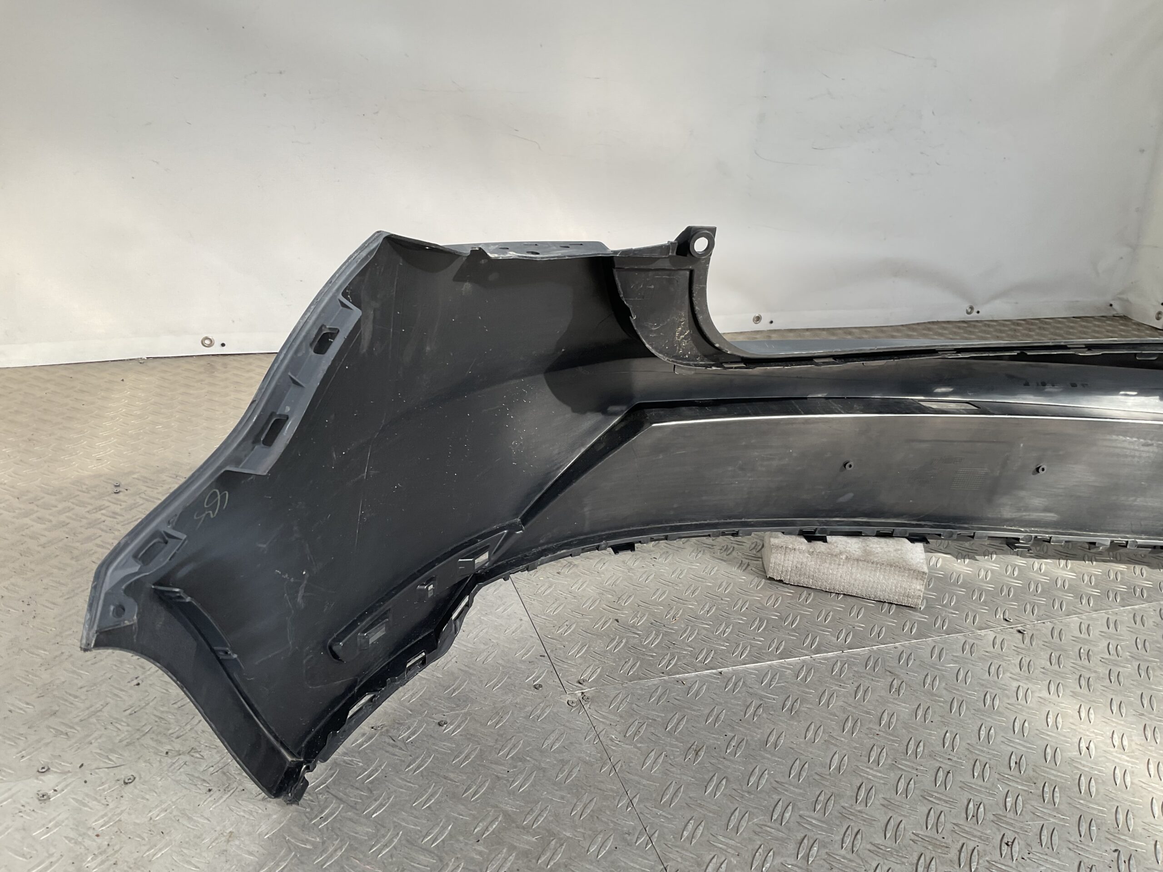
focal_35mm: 29
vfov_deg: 48.2
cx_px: 582
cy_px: 436
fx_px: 974
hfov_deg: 61.7
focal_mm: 3
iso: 16
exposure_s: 1/389
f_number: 1.8
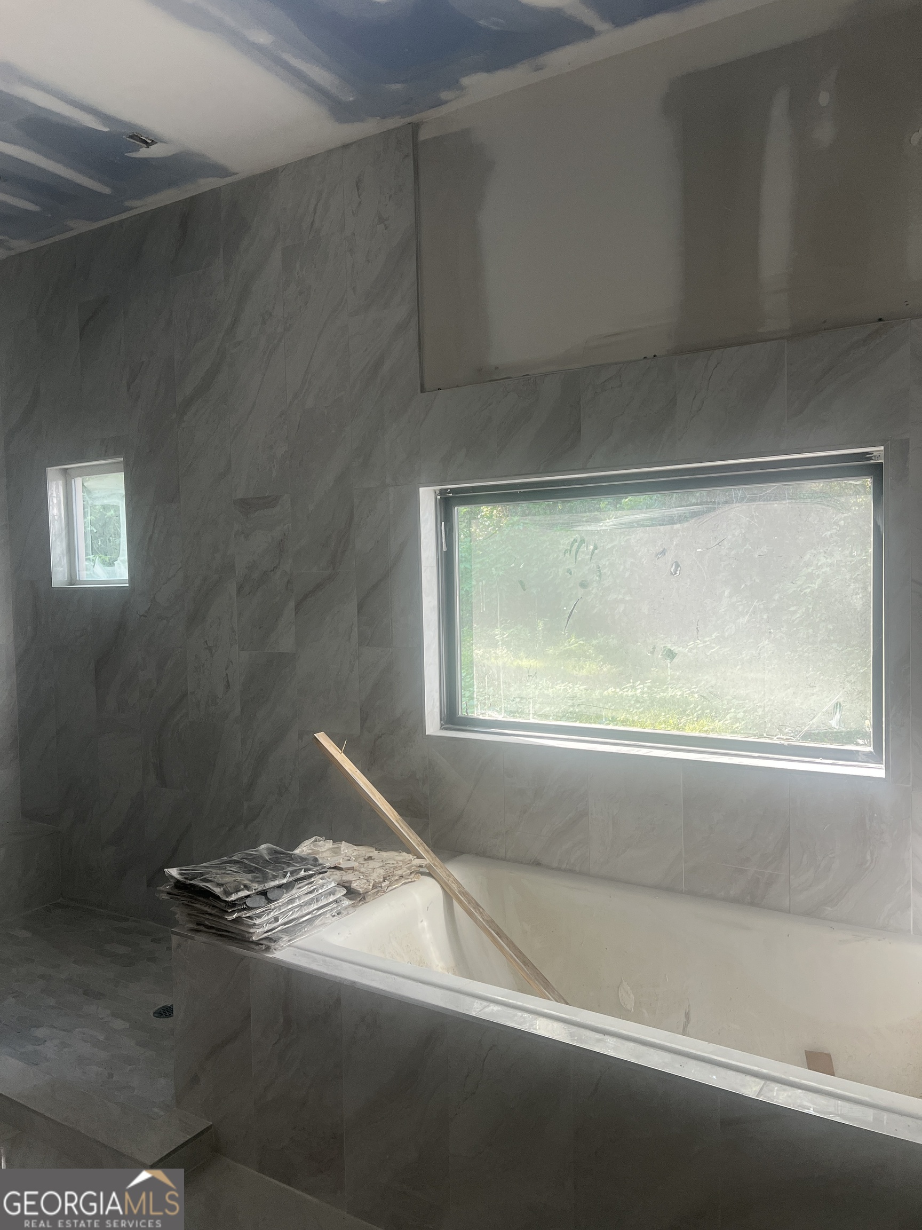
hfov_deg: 53.1
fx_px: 923
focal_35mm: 26
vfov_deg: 67.3
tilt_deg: -1.7
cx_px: 461
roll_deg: +1.1
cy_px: 615
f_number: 1.5
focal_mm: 5.7
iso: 100
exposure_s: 1/121
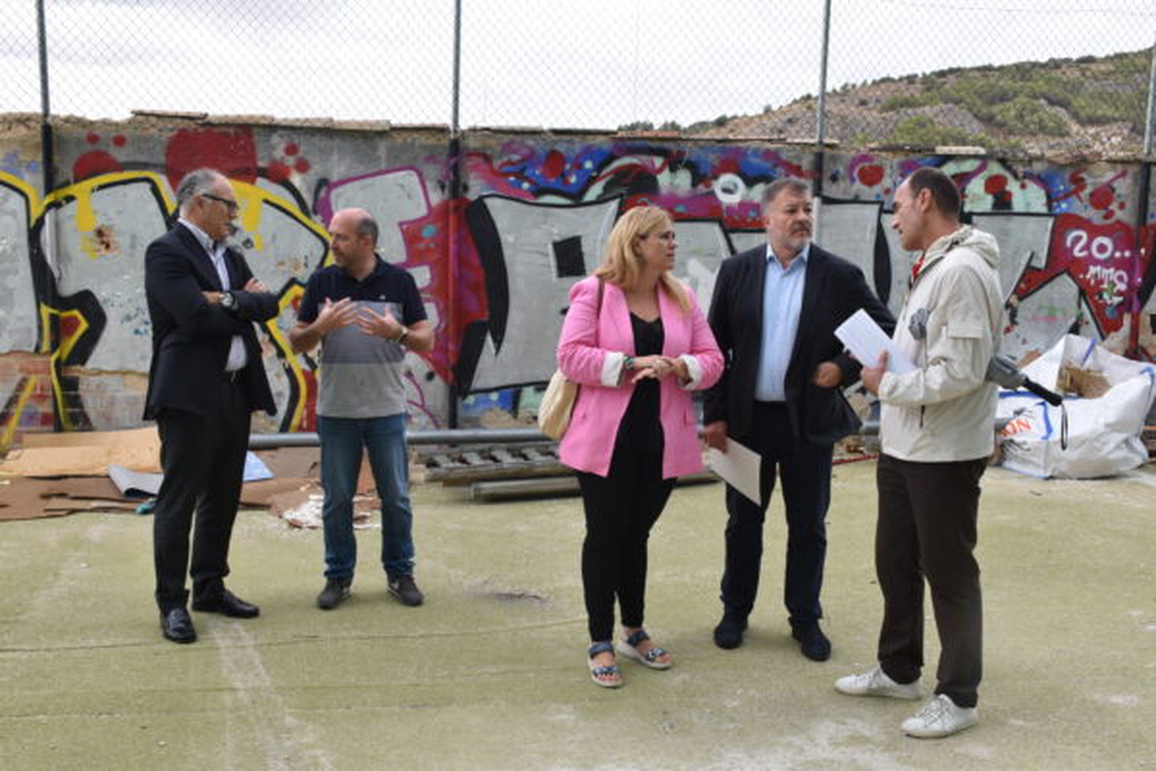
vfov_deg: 38.4
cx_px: 578
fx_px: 1108
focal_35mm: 34
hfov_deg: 55.1
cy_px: 386
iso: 400
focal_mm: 23
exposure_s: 1/250
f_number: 8
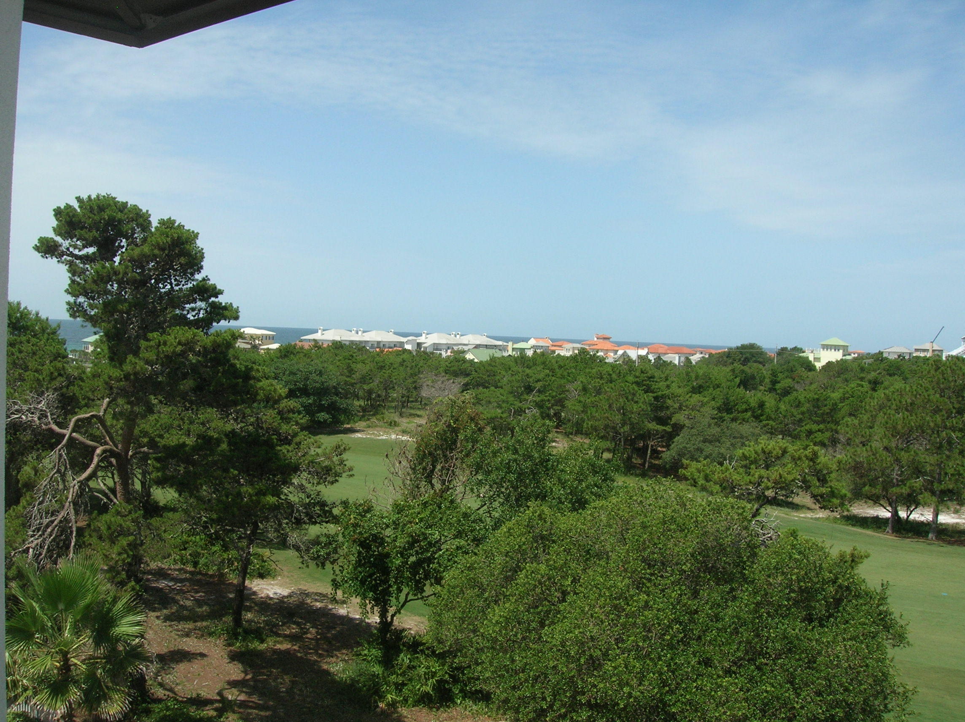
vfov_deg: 41.7
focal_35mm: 34
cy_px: 361
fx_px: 947
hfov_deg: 54.0
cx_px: 482
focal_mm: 5.7
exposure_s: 1/590
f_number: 4.9
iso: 71
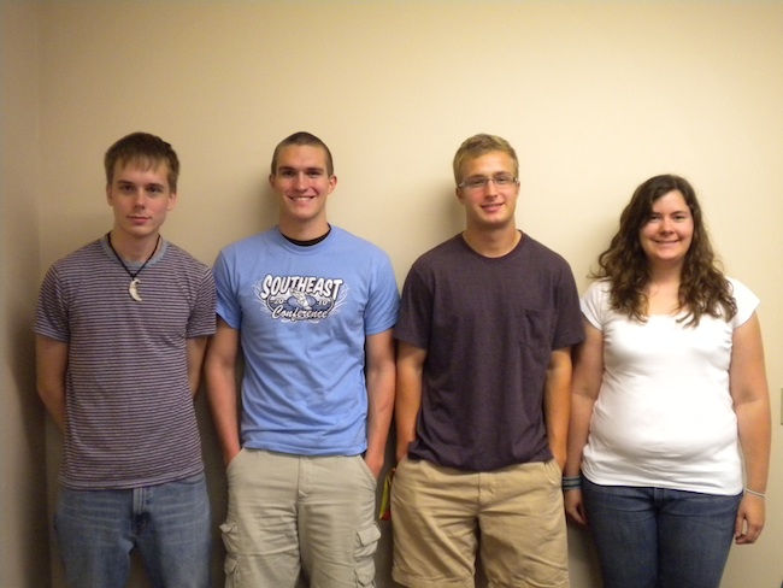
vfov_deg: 35.2
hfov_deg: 45.8
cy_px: 294
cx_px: 392
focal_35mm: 41
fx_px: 928
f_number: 3.5
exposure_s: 1/39.3
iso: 400
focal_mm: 7.4
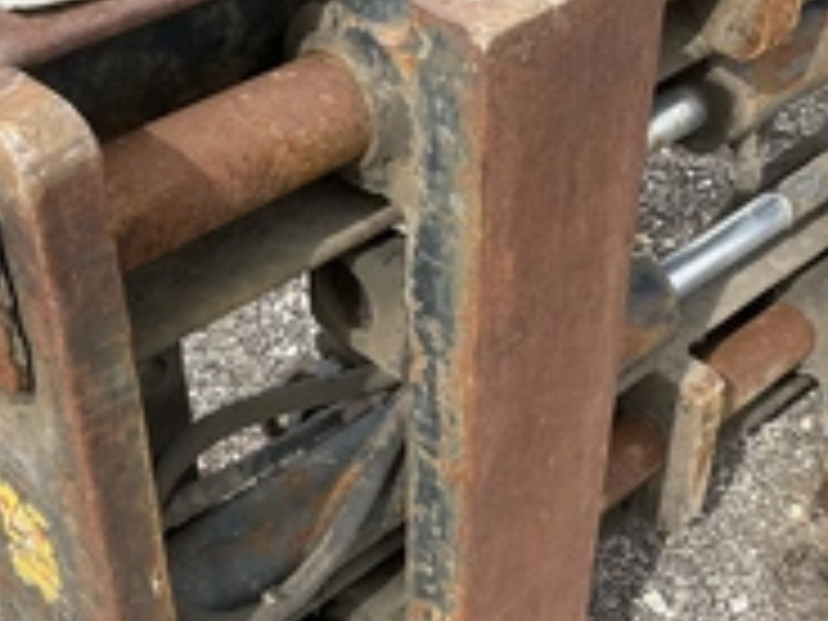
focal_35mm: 63
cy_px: 414
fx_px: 1507
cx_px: 468
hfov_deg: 30.7
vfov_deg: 23.2
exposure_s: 1/478
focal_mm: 3
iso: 25
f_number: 1.8
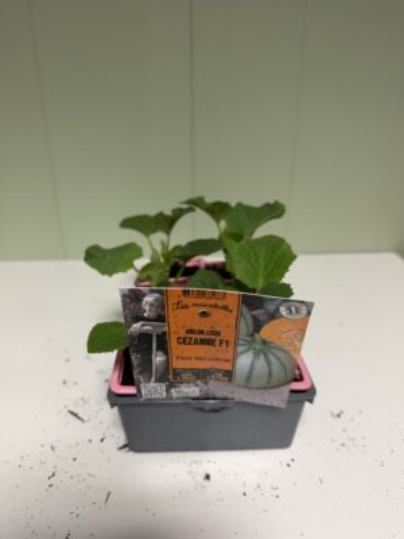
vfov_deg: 71.6
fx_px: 373
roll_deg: -0.3
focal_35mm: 24
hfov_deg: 56.8
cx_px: 202
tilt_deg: -23.7
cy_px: 270
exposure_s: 1/100
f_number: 1.78
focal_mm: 6.76
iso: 100
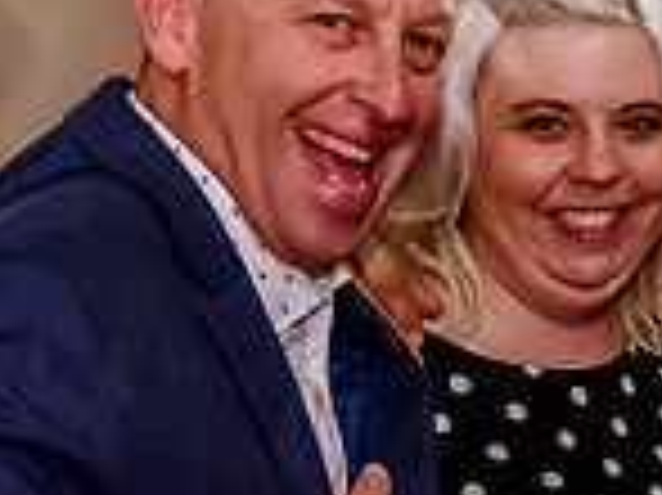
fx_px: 4051
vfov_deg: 7.0
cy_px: 262
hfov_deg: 8.9
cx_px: 1189
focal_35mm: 212
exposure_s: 1/320
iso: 4000
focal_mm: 34
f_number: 2.8
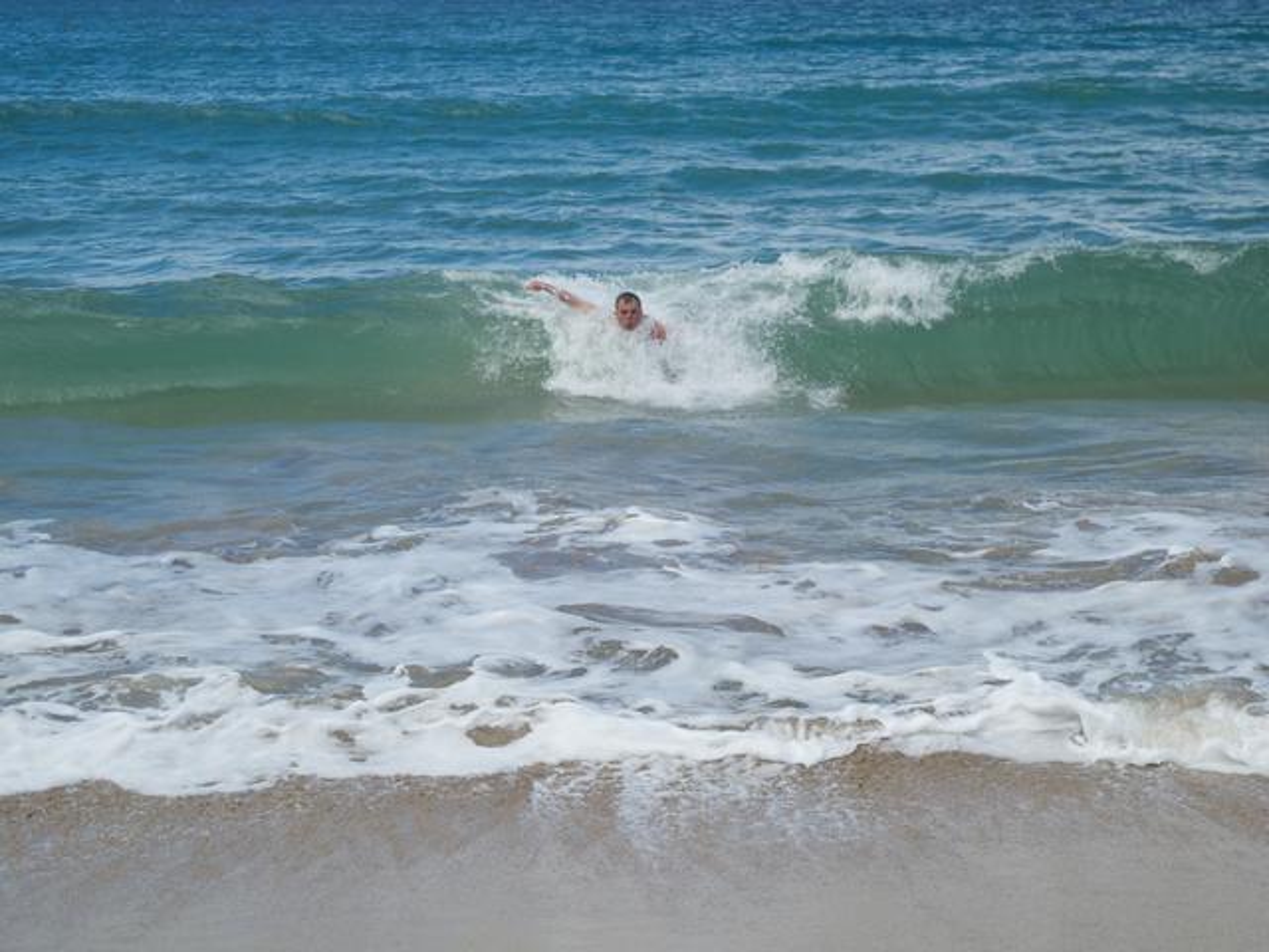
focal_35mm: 76
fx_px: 2786
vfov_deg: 19.4
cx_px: 634
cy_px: 476
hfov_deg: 25.7
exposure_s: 1/877
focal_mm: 16.3
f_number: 4
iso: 100
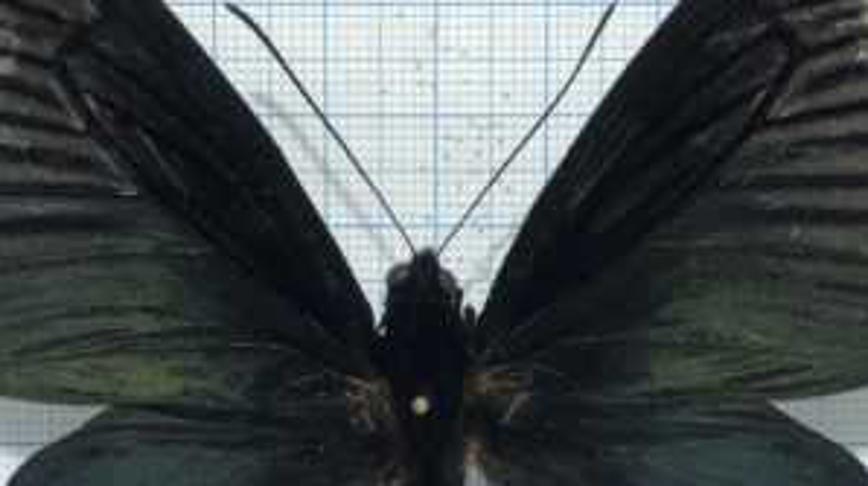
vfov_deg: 28.8
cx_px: 434
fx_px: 943
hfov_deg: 49.4
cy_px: 303
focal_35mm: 41
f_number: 1.8
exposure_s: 1/393
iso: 20
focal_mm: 3.99
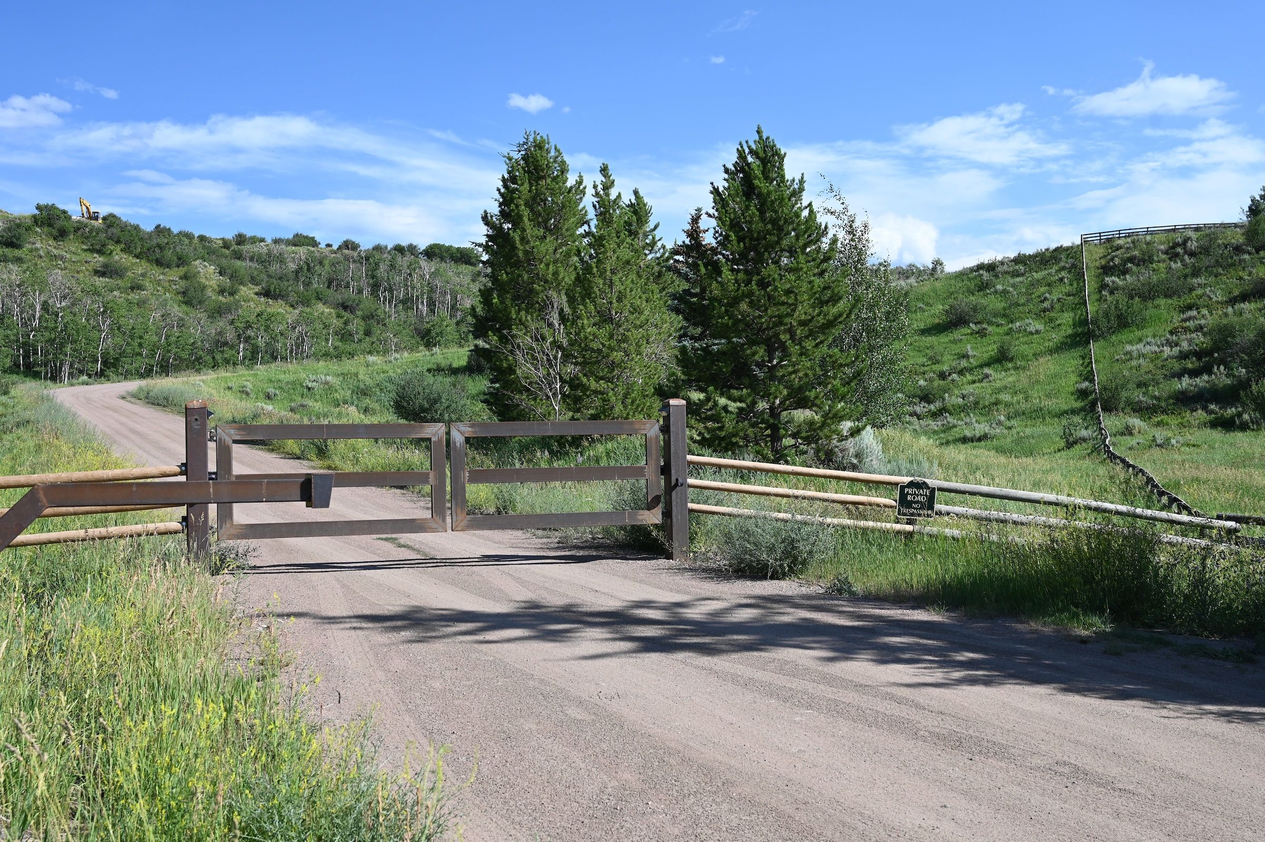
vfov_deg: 33.4
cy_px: 421
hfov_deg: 48.5
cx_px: 632
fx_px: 1405
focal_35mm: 40
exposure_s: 1/320
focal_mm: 40
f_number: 7.1
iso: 100
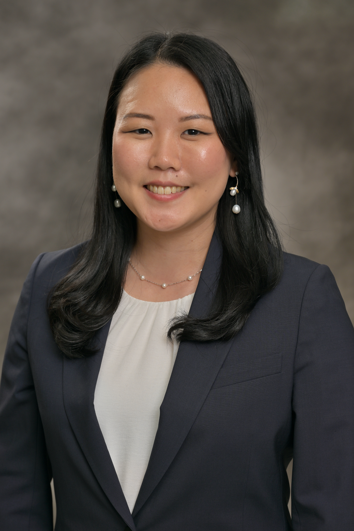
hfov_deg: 13.2
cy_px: 266
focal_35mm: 104
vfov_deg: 19.6
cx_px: 177
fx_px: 1532
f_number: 6.3
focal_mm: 104
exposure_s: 1/160
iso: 125
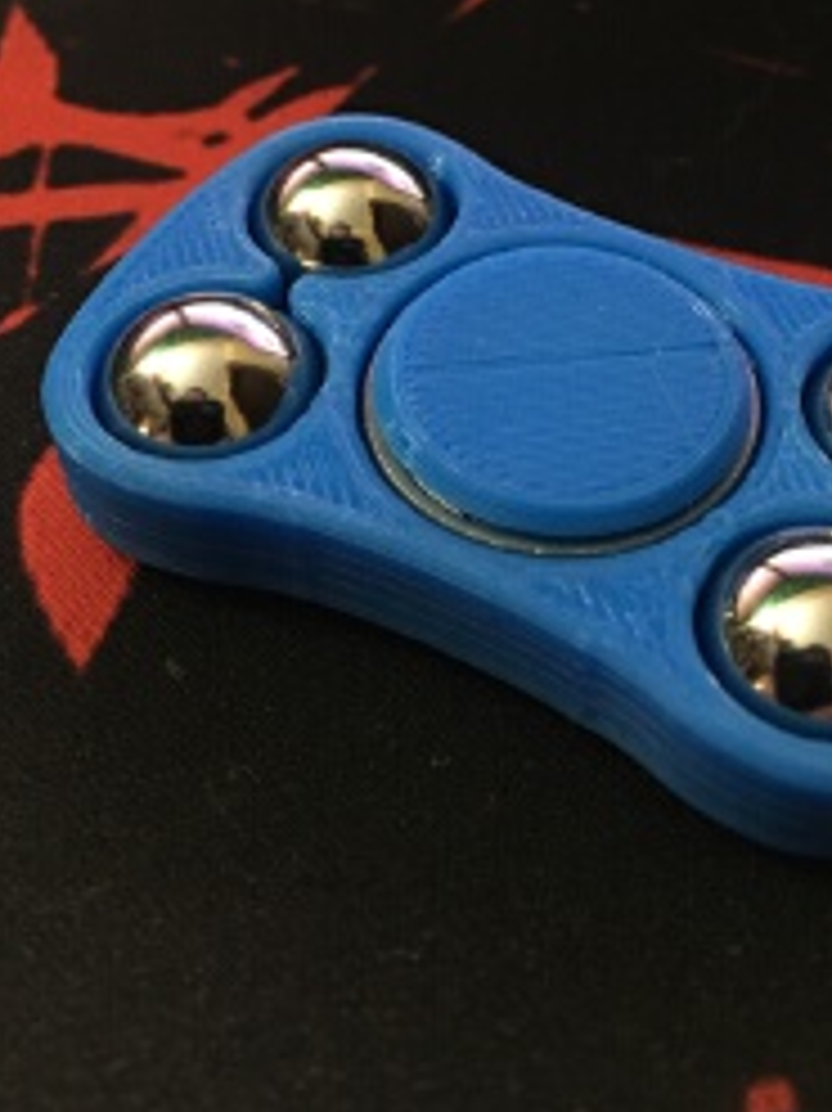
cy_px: 302
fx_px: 1508
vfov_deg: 39.5
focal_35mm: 47
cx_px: 553
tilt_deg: -45.4
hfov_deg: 30.6
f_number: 2.2
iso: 50
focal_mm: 4.15
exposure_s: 1/4
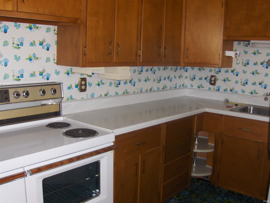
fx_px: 273
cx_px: 135
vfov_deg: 40.8
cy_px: 102
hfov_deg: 52.6
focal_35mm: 35
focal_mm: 7.5
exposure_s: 1/60
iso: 100
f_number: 2.8
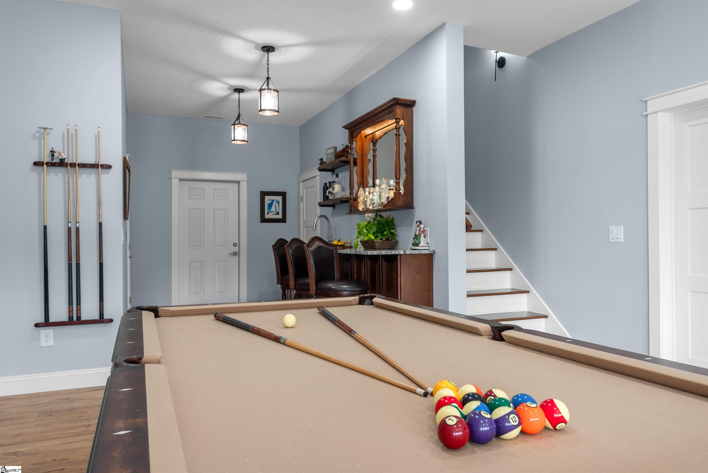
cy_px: 236
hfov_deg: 69.4
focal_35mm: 26
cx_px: 354
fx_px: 512
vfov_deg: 49.6
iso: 200
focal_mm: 26
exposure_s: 1/2
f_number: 8
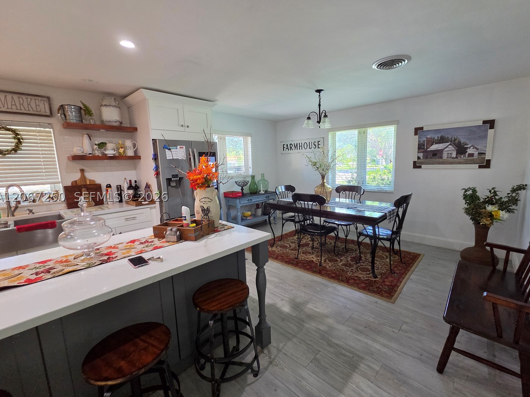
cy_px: 197
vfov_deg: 85.7
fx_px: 214
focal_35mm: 14
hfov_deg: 102.0
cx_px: 277
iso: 250
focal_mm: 2.2
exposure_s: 1/60
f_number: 2.2
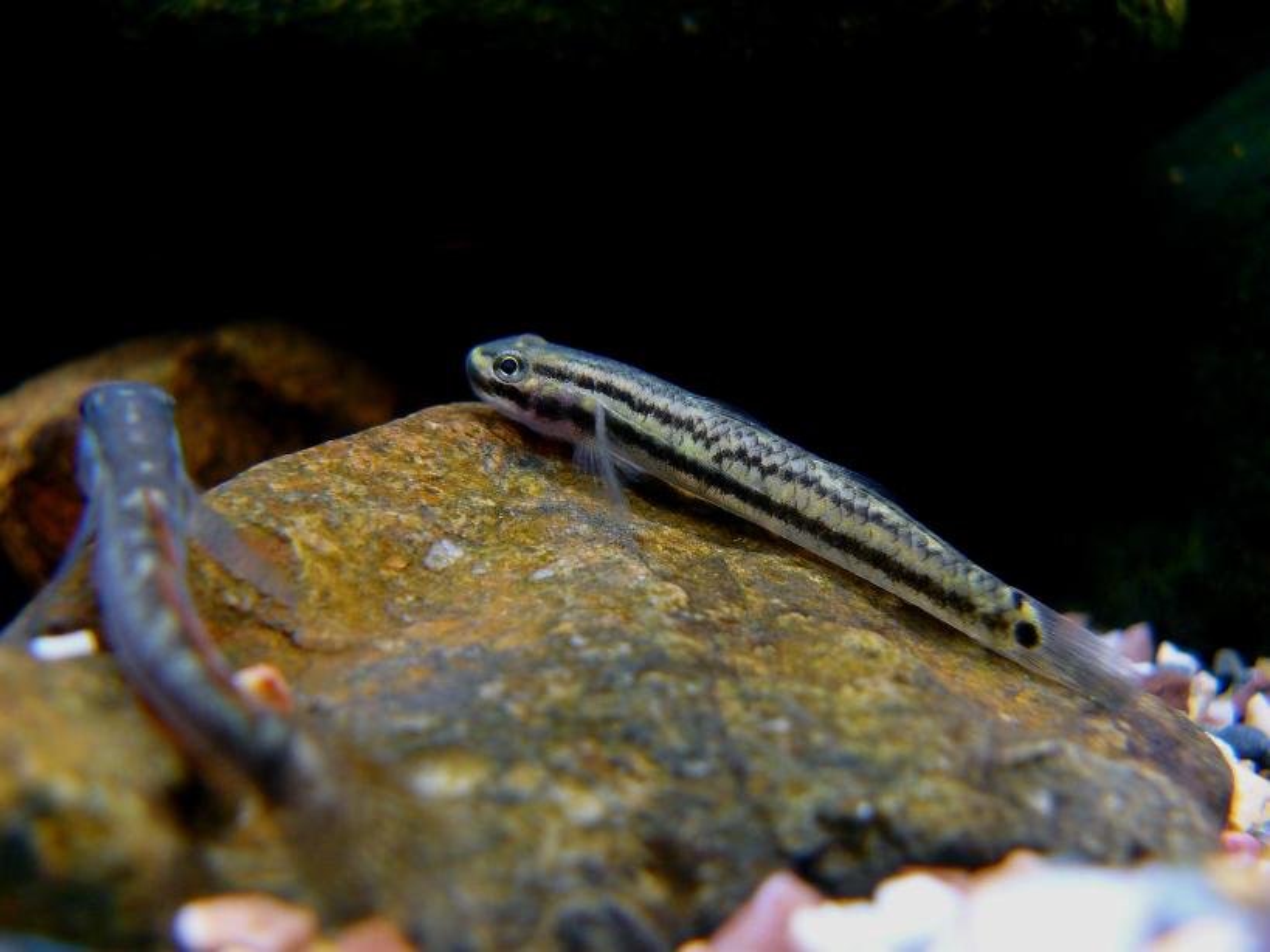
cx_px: 635
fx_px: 1321
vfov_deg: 39.6
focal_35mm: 36
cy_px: 476
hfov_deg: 51.4
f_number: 2.8
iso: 100
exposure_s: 1/3.2
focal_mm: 6
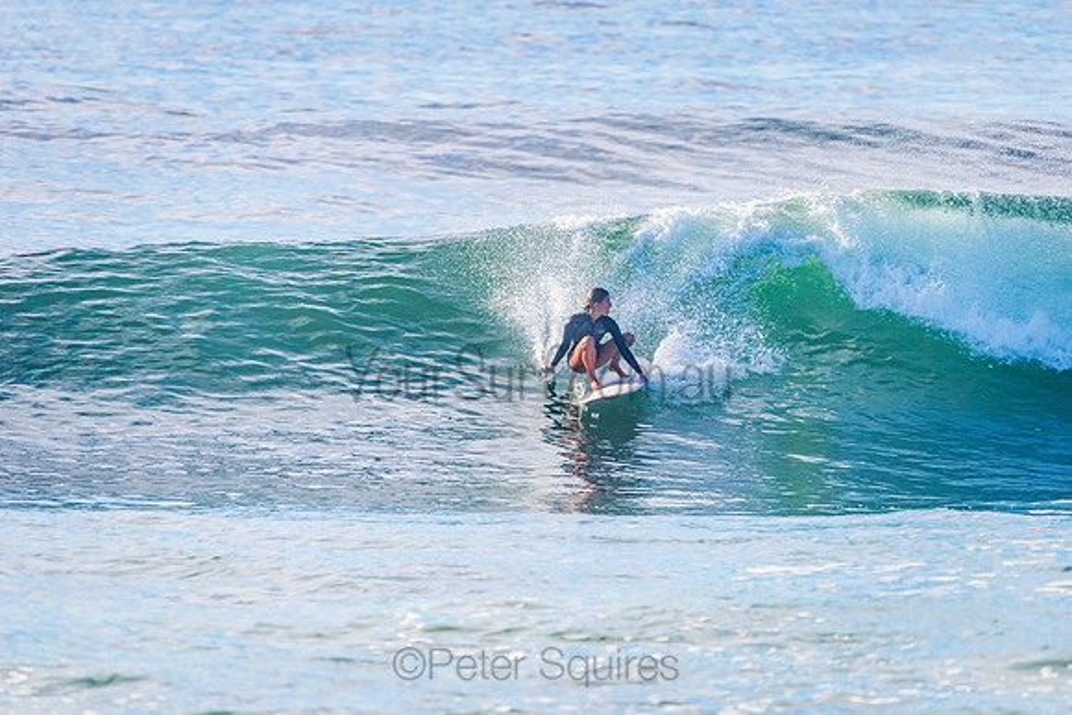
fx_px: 14892
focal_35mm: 500
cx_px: 536
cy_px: 358
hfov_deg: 4.1
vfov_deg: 2.8
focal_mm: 500
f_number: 5.6
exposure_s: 1/2000
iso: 280
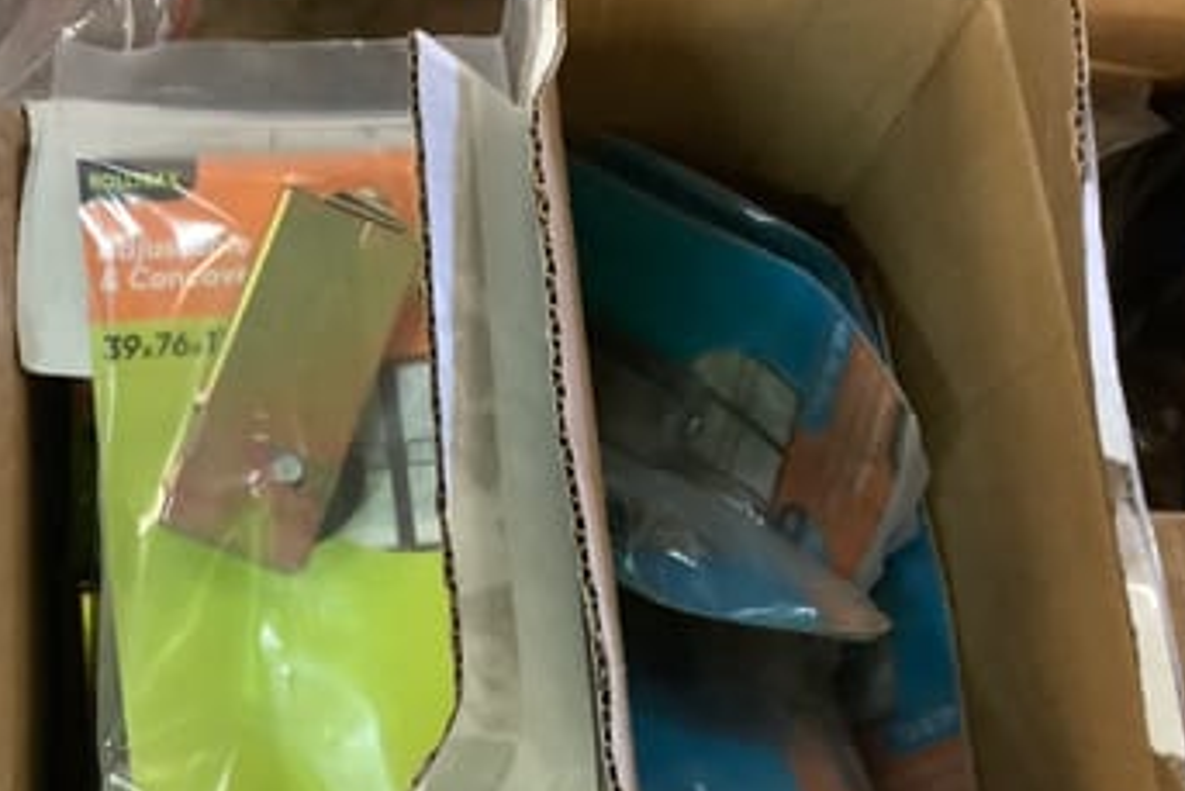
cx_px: 332
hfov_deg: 41.0
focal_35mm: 47
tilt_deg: -69.6
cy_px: 482
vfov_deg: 28.6
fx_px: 1548
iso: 500
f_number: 2.4
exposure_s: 1/25
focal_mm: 3.3
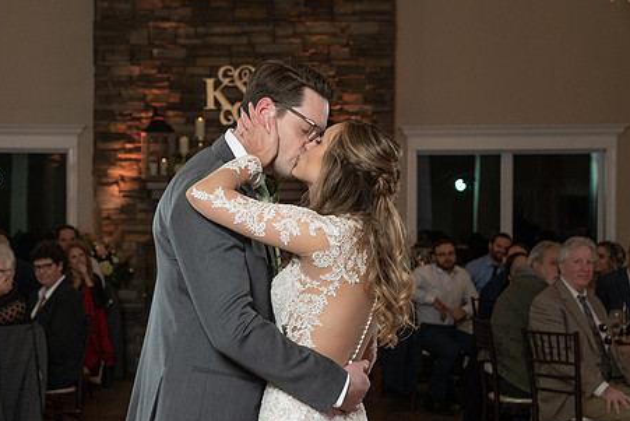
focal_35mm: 84
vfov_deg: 16.3
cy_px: 260
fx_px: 1470
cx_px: 198
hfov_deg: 24.0
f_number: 5.6
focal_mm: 52
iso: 2000
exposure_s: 1/200
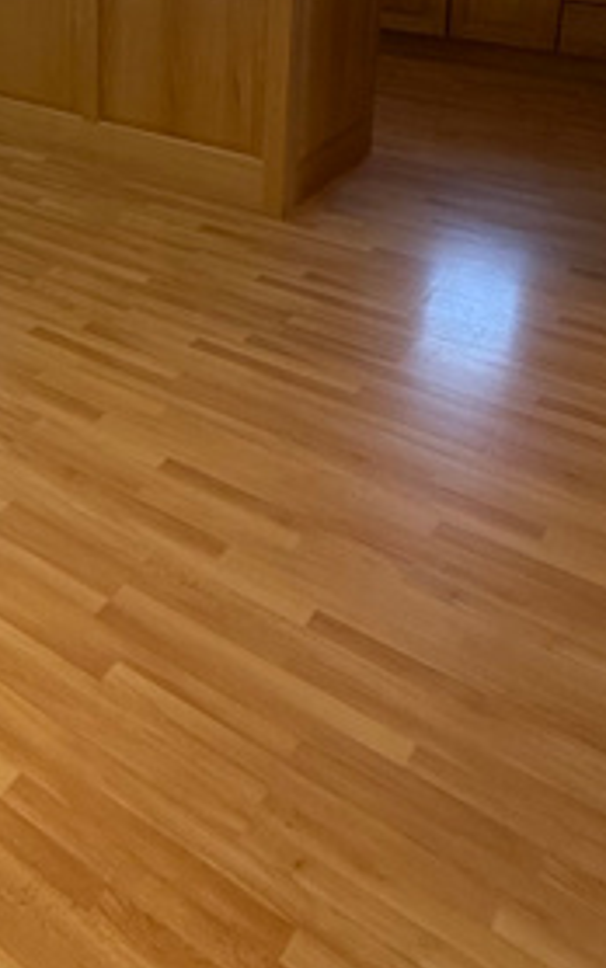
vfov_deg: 43.1
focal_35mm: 41
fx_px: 1082
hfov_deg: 29.1
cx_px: -10
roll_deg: +1.9
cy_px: 56
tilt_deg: -15.1
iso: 250
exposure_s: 1/120
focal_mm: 2.22
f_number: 2.2
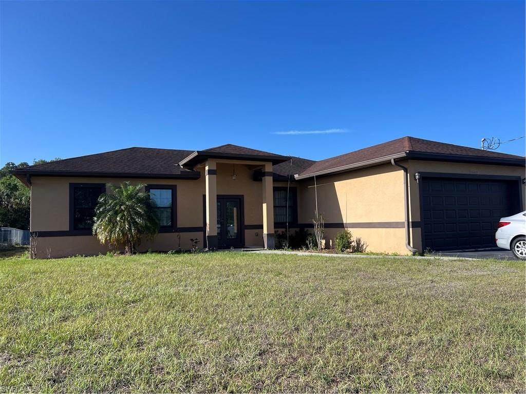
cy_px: 197
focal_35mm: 26
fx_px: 395
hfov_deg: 67.3
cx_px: 263
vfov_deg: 53.1
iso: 50
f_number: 1.5
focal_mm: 5.7
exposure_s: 1/2994
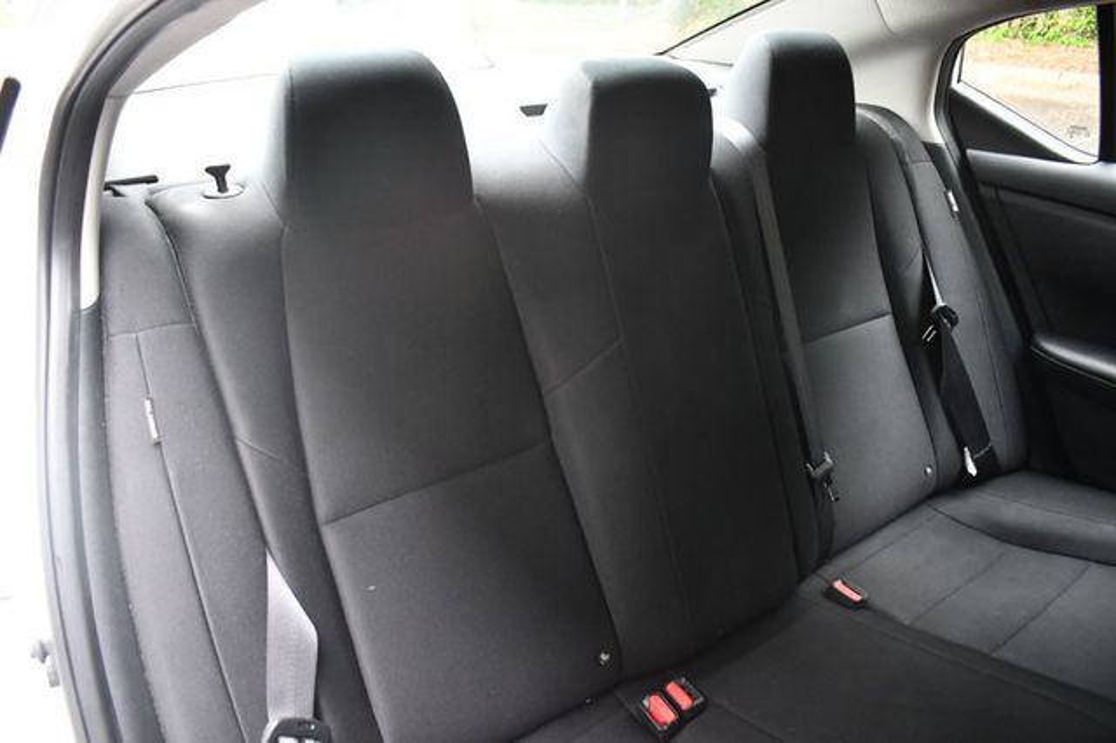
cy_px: 372
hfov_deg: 67.4
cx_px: 558
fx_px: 837
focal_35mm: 27
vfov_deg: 47.9
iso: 3200
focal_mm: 18
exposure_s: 1/100
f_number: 3.5
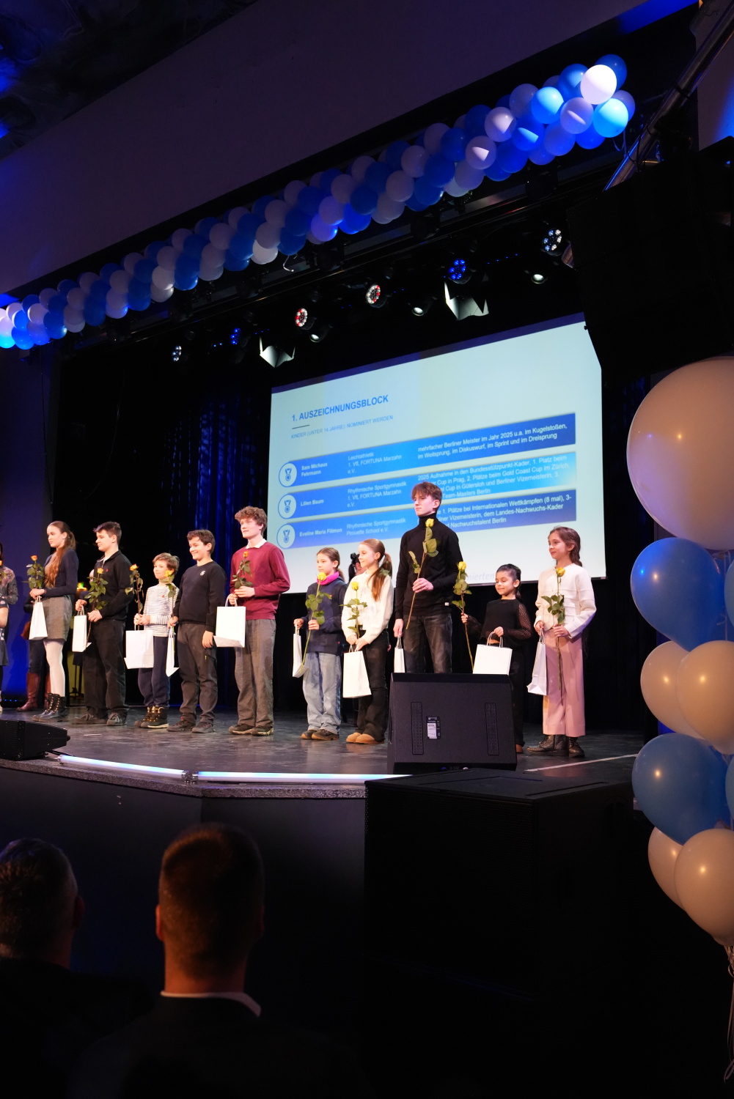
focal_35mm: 31
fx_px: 947
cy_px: 550
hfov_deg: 42.4
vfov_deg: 60.3
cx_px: 367
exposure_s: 1/250
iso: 6400
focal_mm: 31
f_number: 4
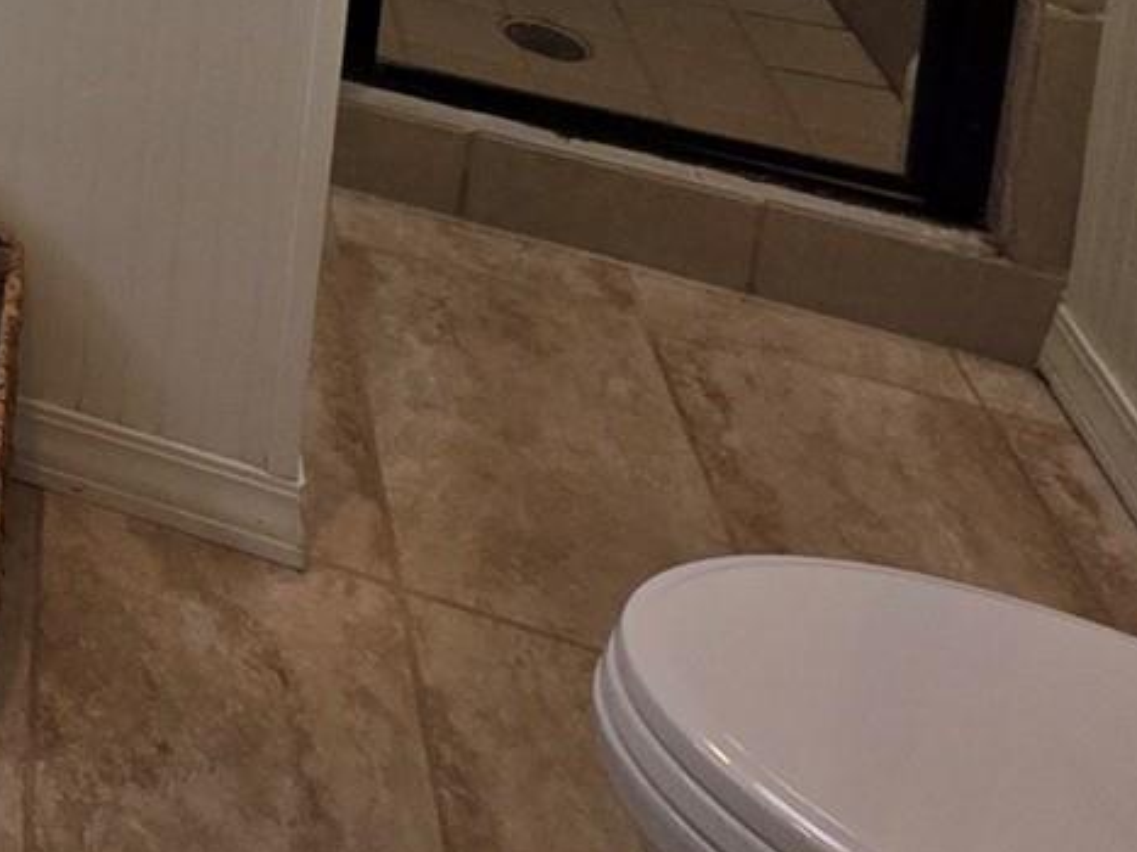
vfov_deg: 17.7
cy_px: -869
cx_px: -696
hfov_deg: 24.0
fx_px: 1872
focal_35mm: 57
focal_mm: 2.2
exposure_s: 1/120
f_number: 1.9
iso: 50
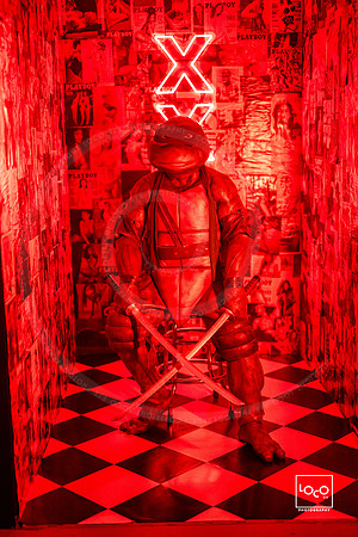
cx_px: 179
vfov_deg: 39.6
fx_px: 746
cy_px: 268
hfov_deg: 27.0
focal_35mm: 50
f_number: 1.2
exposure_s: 1/250
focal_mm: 50
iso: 1000
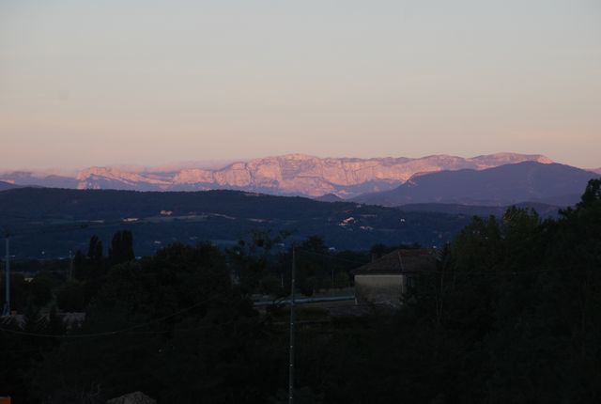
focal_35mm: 150
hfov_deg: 13.7
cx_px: 300
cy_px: 202
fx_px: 2510
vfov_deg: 9.2
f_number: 5.6
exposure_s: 1/125
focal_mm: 100
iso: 250
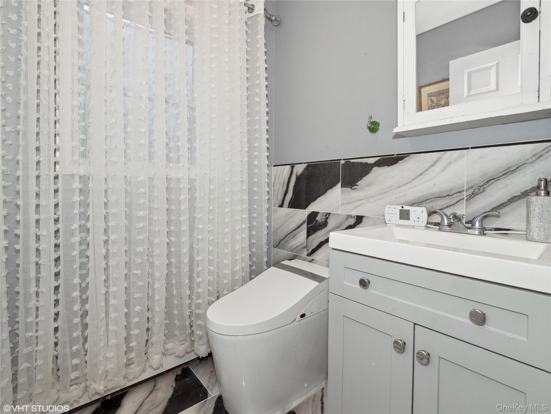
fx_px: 255
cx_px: 276
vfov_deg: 78.1
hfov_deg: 94.5
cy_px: 207
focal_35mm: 16
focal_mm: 8
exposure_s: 1/10
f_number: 8
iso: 200
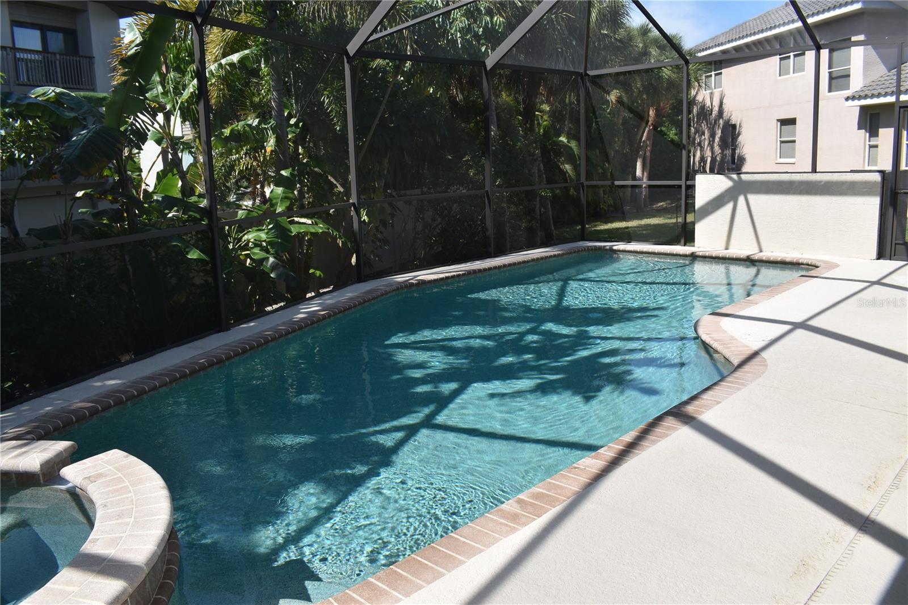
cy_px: 302
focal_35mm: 27
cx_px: 454
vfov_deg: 47.9
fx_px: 681
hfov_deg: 67.4
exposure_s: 1/200
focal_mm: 18
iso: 100
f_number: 9
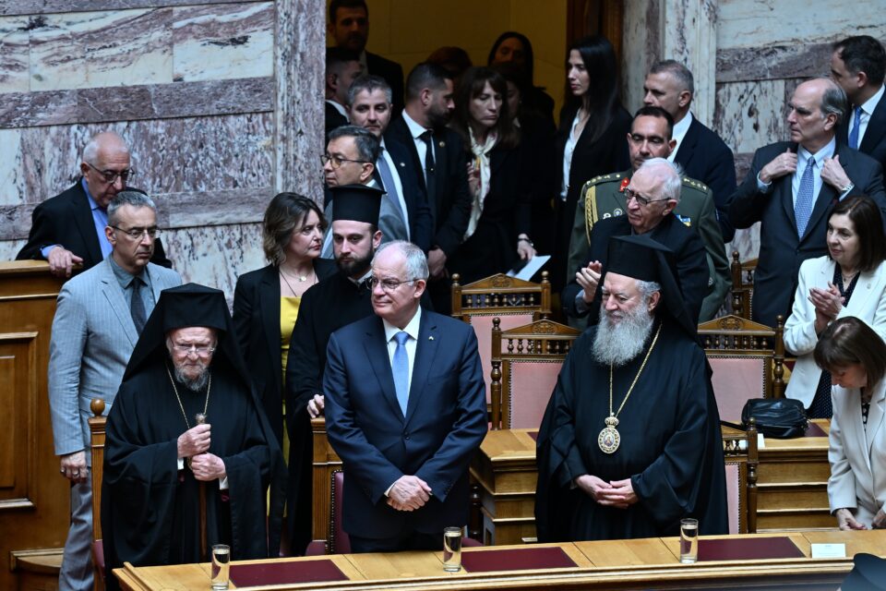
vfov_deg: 6.9
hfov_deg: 10.3
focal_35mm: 200
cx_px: 443
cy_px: 296
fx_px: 4922
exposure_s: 1/250
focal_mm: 200
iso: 1600
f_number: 5.6
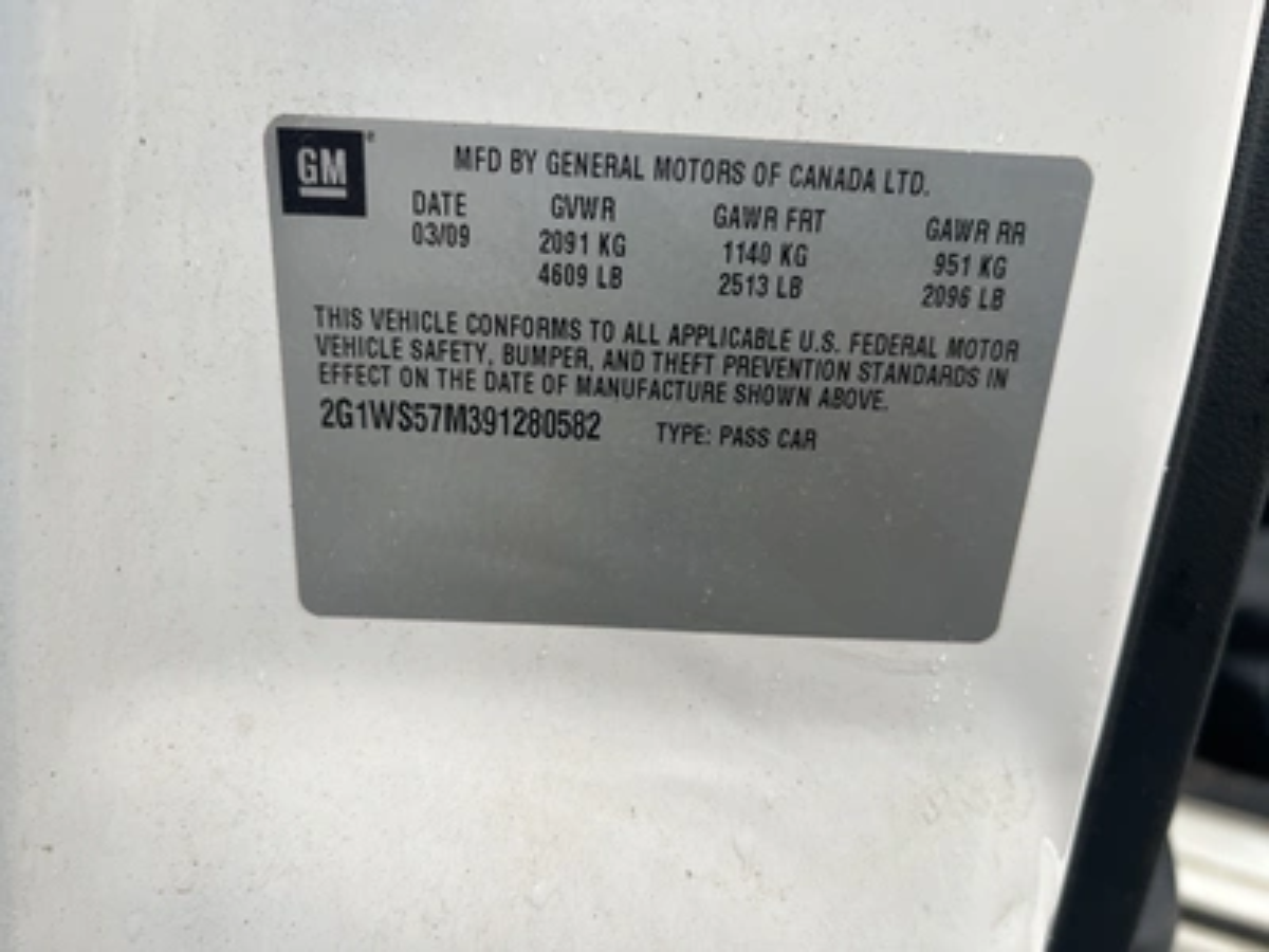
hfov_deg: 67.3
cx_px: 634
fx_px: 953
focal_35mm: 26
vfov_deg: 53.1
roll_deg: -3.7
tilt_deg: -12.7
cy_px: 476
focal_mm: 5.1
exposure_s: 1/122
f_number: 1.6
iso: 32
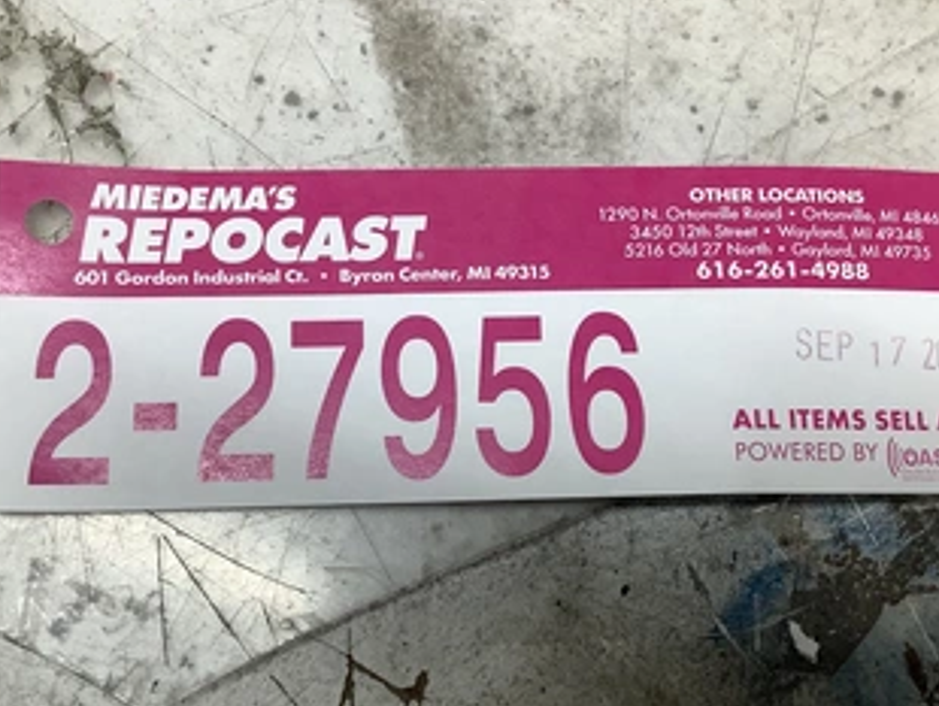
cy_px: 415
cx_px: 485
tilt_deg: -81.4
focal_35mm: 40
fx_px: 1086
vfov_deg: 35.9
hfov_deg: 46.8
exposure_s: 1/120
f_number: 2.4
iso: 80
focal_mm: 3.3
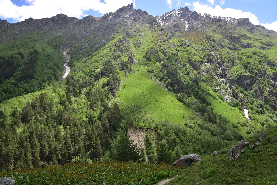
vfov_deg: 27.0
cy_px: 92
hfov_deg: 39.6
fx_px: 385
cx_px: 138
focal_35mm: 50
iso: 100
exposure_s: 1/125
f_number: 8
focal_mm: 50
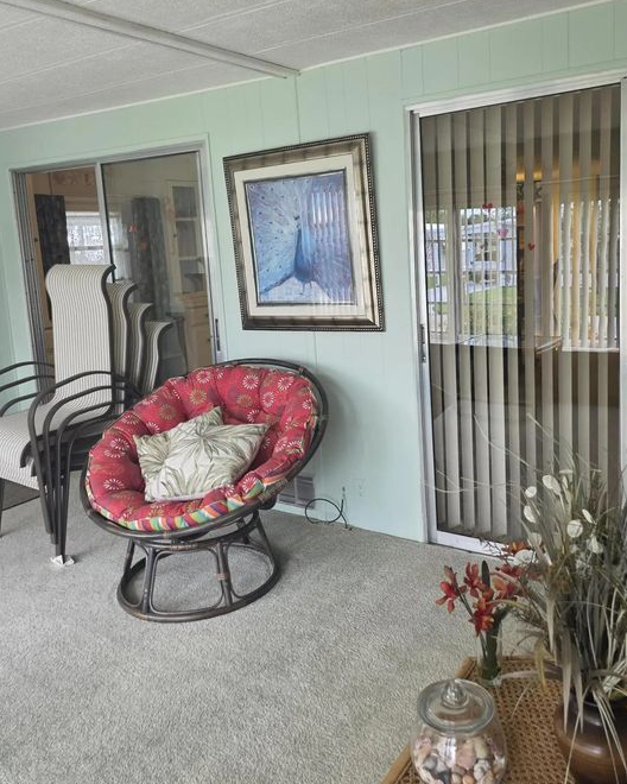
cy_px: 339
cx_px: 379
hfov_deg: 49.6
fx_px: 673
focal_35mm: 29
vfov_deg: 60.2
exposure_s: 1/120
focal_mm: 6.25
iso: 125
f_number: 1.7
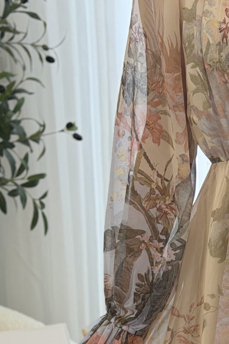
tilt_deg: -30.3
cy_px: 361
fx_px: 1251
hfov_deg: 10.2
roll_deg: -2.6
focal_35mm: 131
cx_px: 316
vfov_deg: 15.3
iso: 50
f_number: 1.78
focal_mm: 6.76
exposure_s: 1/100
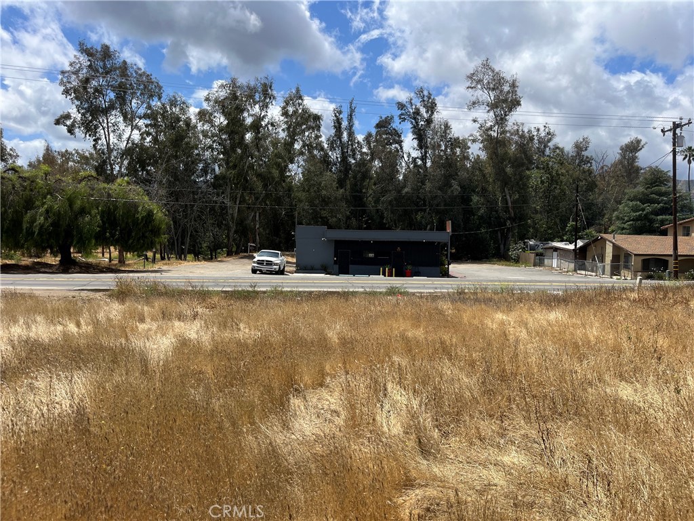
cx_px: 347
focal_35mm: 26
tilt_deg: -3.6
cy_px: 260
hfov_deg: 67.3
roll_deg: -1.9
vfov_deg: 53.1
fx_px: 521
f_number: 1.6
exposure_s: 1/4484
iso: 50
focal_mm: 5.1
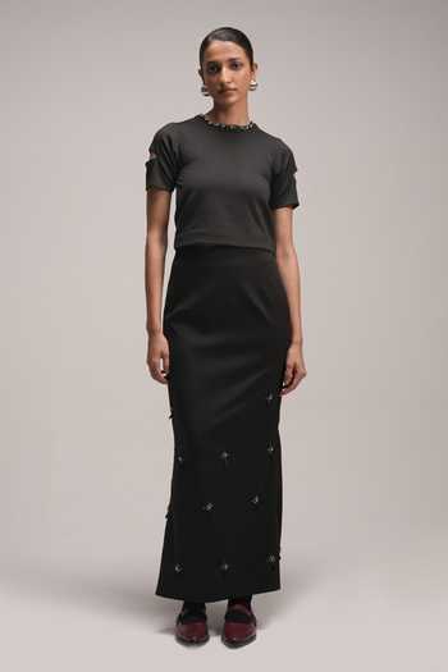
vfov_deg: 39.1
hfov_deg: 26.6
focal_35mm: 51
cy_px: 336
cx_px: 224
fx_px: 946
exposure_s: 1/160
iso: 800
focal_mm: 50.7
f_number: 4.5
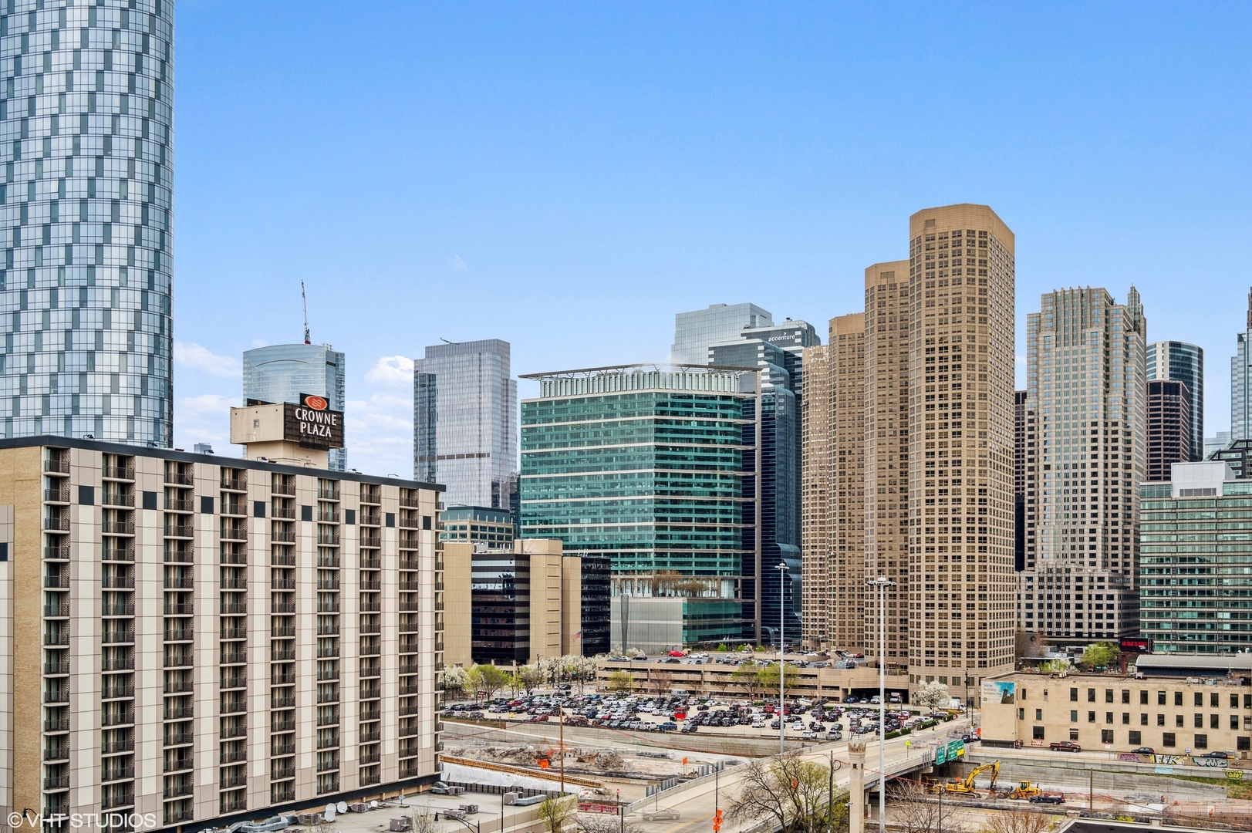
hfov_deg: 54.5
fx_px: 1216
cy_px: 416
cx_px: 626
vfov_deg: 37.8
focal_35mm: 35
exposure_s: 1/1000
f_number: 5
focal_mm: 35
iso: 400
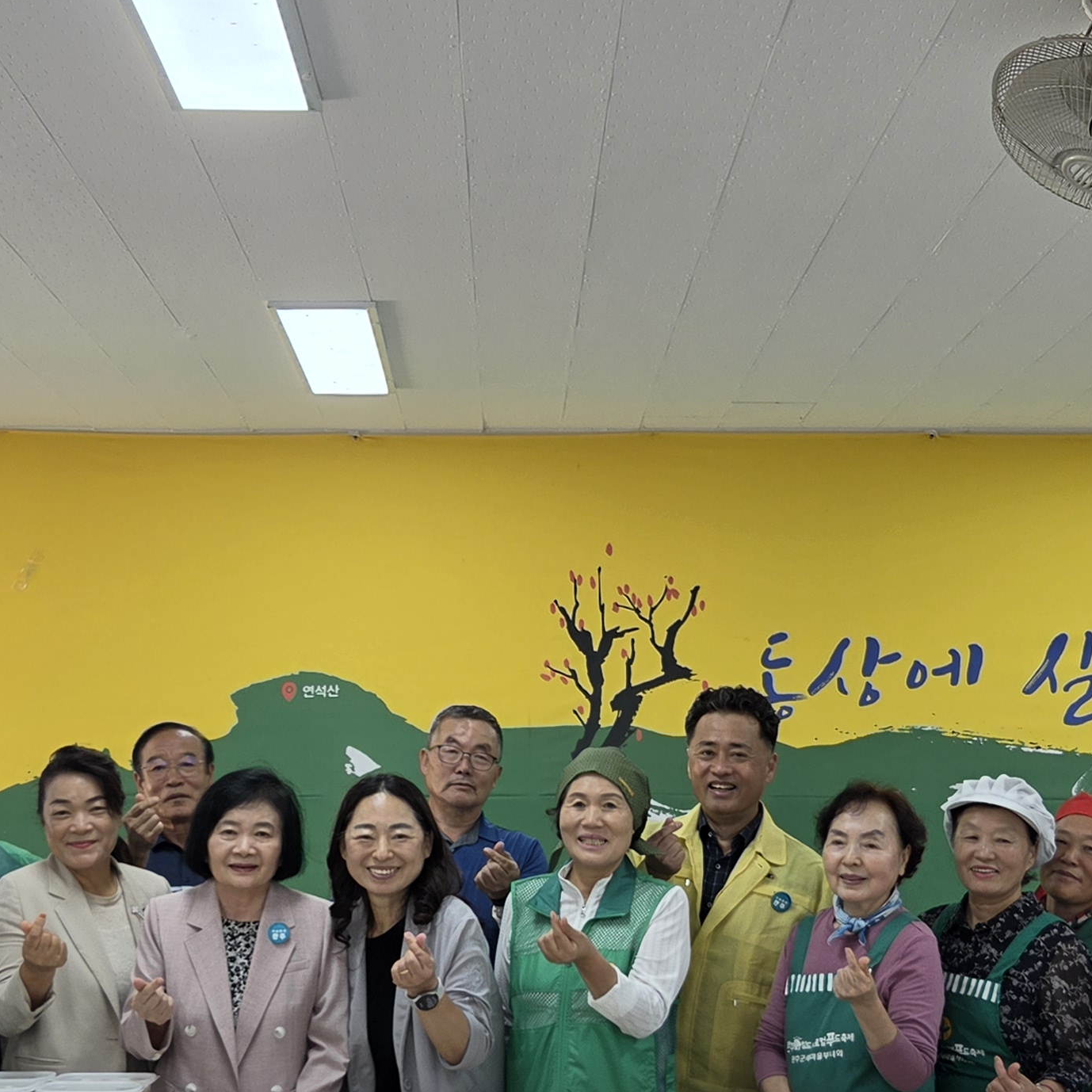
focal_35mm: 59
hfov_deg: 29.1
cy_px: 735
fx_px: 2106
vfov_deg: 28.9
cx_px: 517
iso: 64
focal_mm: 5.4
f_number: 1.8
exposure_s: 1/120
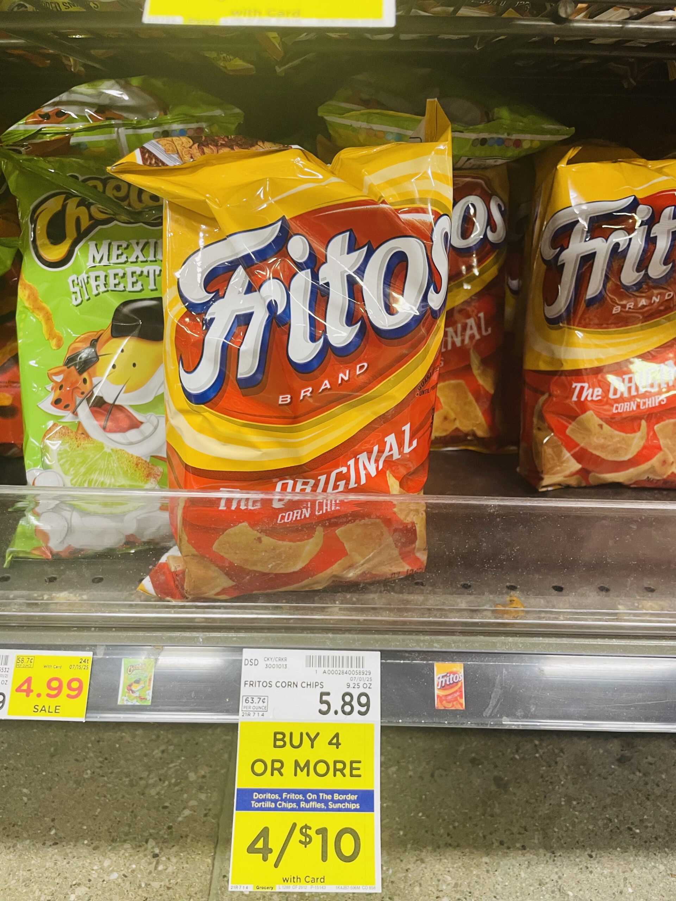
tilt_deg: -25.6
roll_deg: -0.8
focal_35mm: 26
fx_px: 677
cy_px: 450
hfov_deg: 53.1
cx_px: 338
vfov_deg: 67.3
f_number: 1.6
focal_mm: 4.2
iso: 160
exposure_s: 1/60
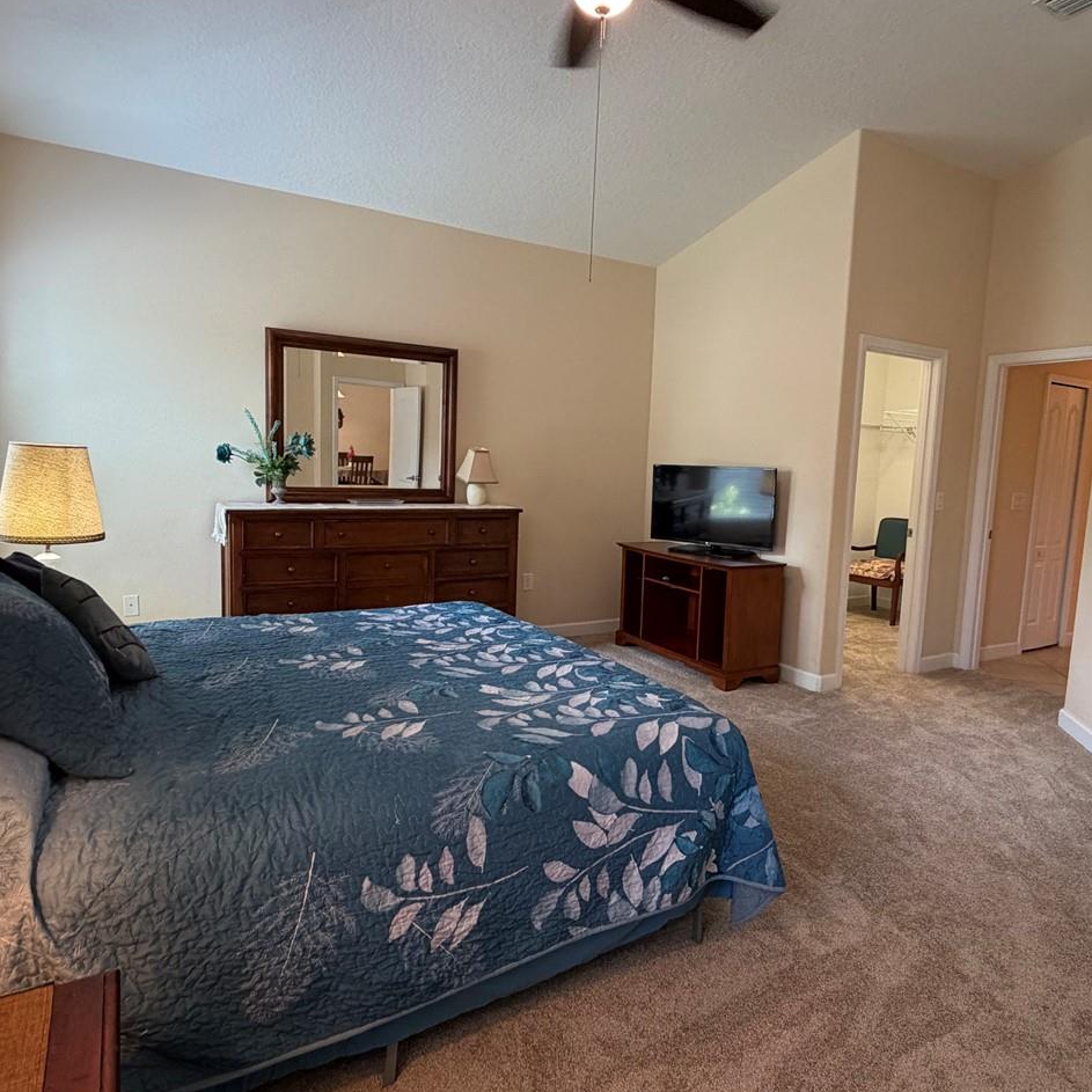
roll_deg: -2.4
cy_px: 542
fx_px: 749
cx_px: 574
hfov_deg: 72.1
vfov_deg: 72.1
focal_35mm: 21
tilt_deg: -6.7
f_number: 2.2
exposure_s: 1/60
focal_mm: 2.22
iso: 250
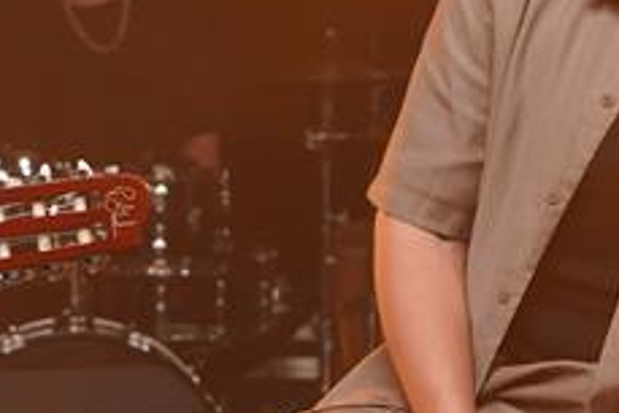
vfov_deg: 7.1
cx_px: 130
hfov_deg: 10.6
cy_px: 128
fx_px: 3320
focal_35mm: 193
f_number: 4
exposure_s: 1/160
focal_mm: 35
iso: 2000
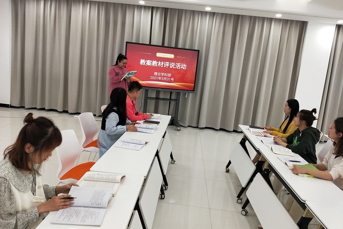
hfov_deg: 73.7
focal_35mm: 24
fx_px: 229
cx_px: 171
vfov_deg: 53.1
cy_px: 108
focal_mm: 3.99
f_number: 1.7
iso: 127
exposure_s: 1/50
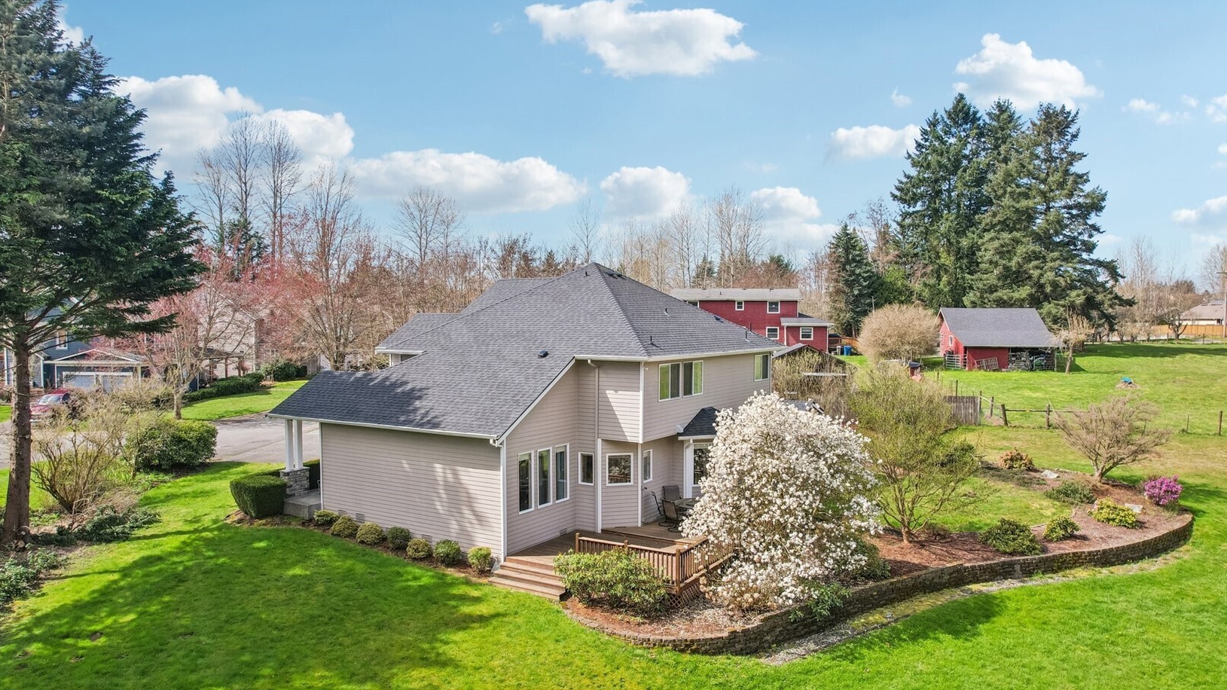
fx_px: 781
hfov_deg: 76.3
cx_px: 618
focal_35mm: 24
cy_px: 397
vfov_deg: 47.5
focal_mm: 8.4
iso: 100
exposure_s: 1/1000
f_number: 2.8
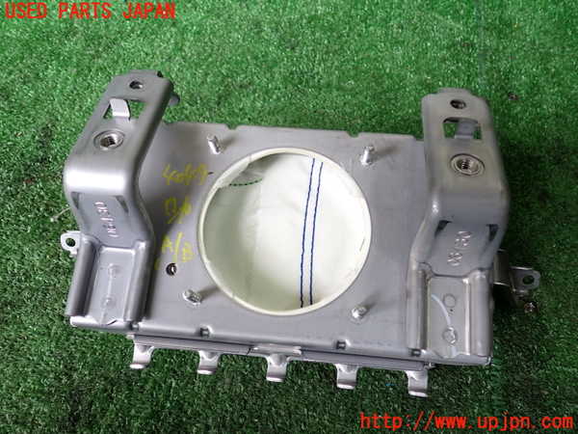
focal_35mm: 30
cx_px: 289
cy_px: 217
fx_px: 501
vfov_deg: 46.8
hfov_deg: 60.0
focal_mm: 5.4
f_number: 2.3
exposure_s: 1/80
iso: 200
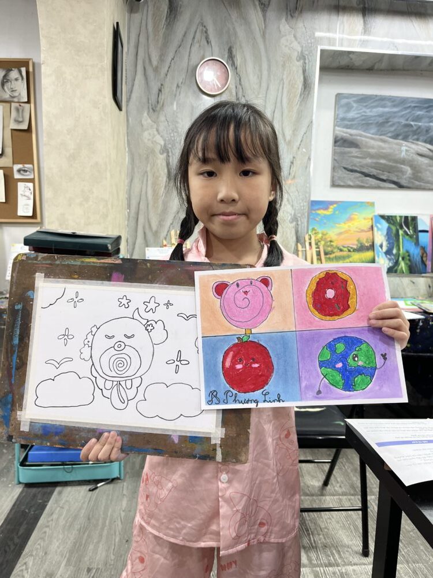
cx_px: 216
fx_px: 434
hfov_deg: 53.1
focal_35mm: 26
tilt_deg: -8.2
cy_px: 289
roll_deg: -1.0
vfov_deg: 67.3
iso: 100
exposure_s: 1/100
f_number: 1.6
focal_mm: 5.1
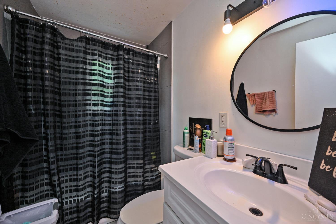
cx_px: 168
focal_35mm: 14
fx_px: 131
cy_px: 112
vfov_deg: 81.2
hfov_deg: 104.3
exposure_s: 1/80
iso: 200
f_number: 4.5
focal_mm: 14
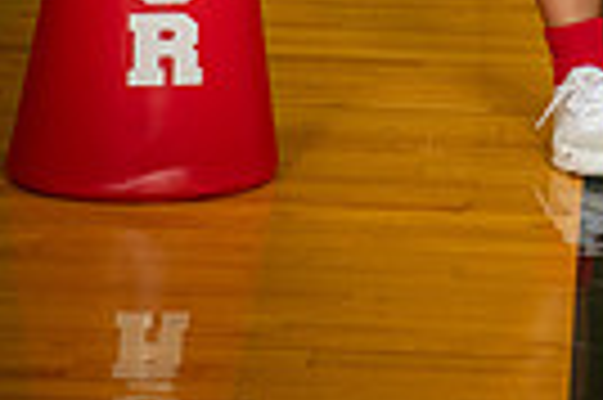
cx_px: 621
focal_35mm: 218
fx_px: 3647
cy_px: -553
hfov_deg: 9.4
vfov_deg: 6.0
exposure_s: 1/160
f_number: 7.1
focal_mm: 65
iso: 800
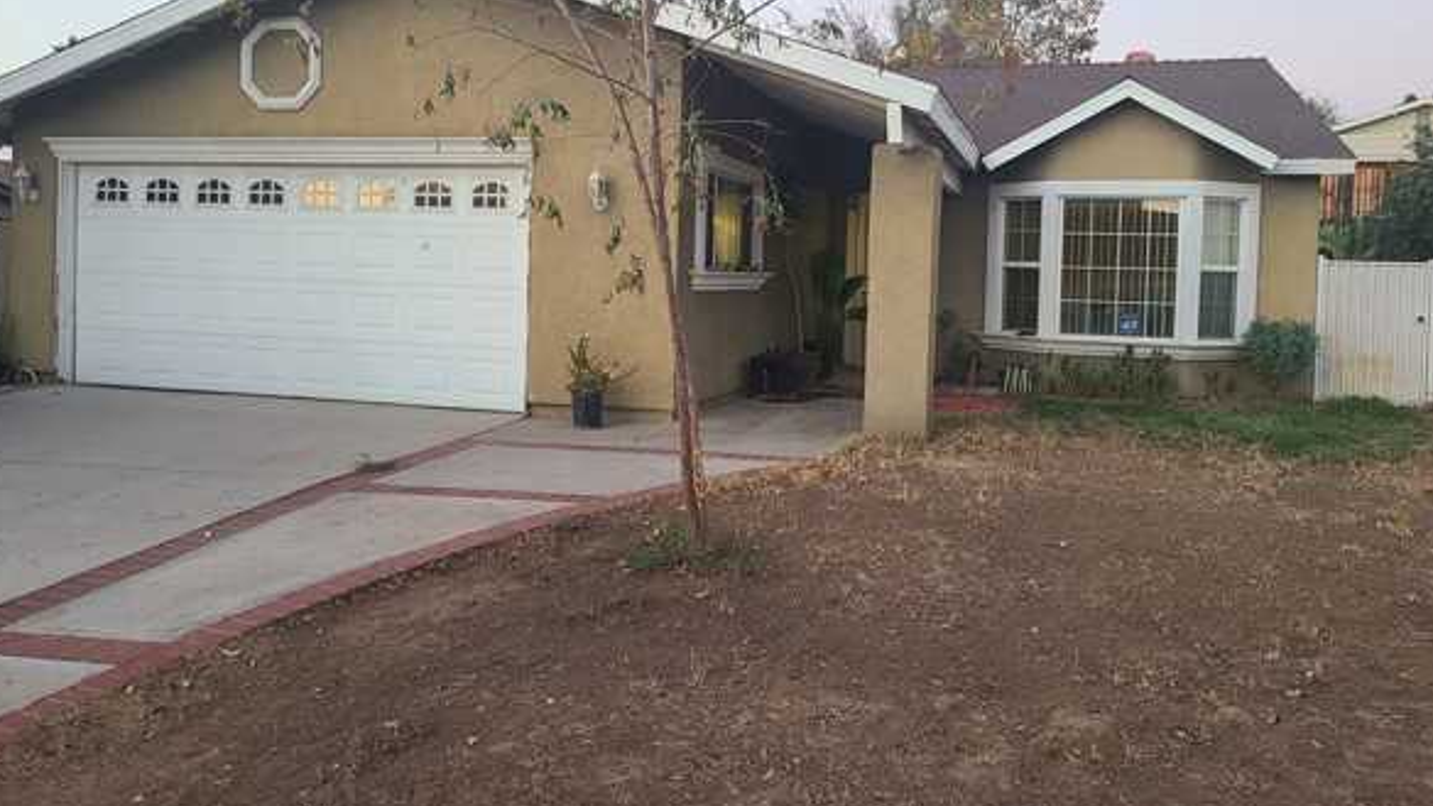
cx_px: 728
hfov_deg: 62.6
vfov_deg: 37.5
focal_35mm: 31
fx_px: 1178
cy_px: 294
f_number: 1.8
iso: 250
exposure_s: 1/60
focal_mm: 5.4
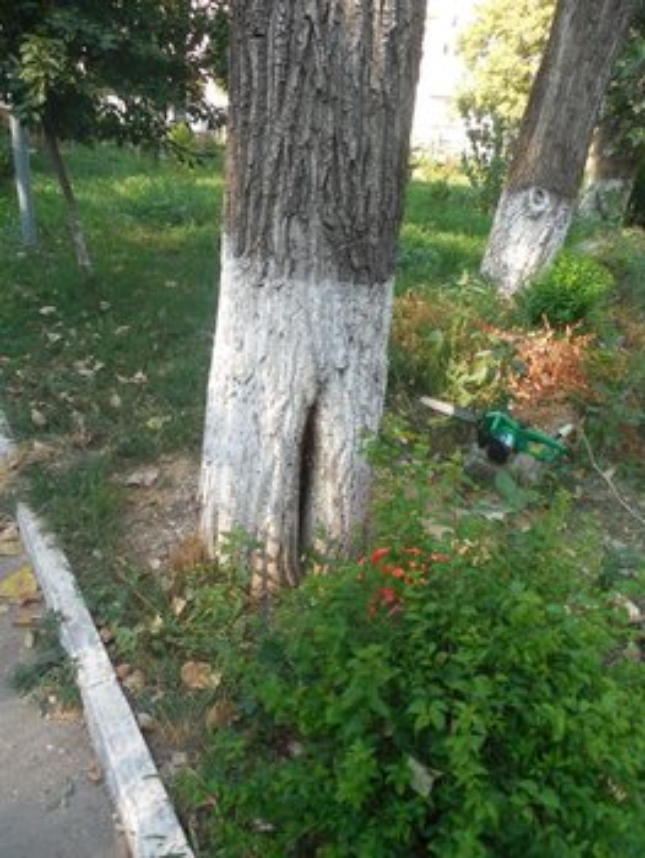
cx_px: 322
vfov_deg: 69.4
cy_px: 429
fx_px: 620
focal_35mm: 25
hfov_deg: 54.9
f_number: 3.3
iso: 125
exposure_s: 1/160
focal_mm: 4.5
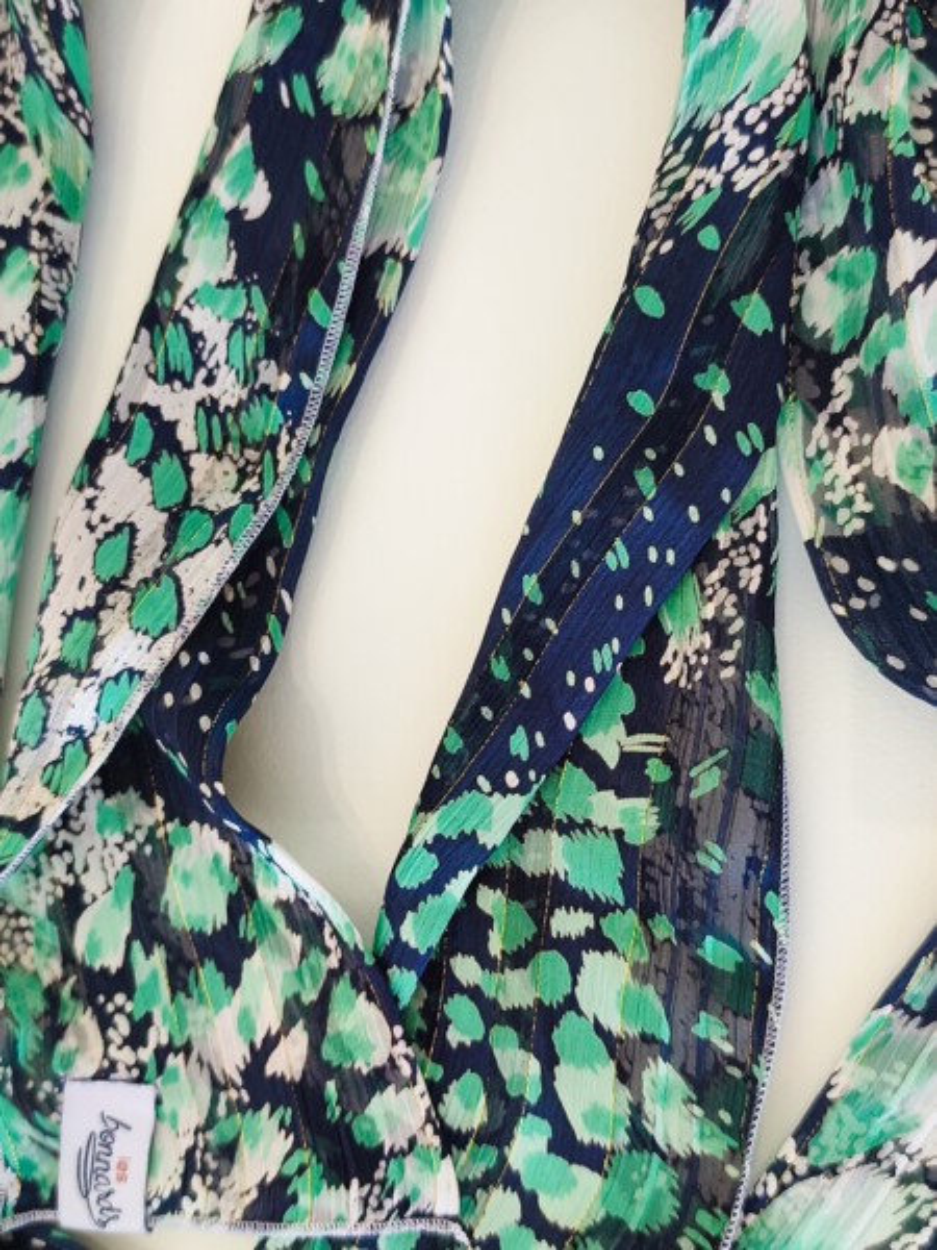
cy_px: 625
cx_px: 468
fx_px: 1155
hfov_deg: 44.2
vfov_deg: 56.8
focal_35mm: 32
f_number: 1.65
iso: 50
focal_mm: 6.14
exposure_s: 1/30
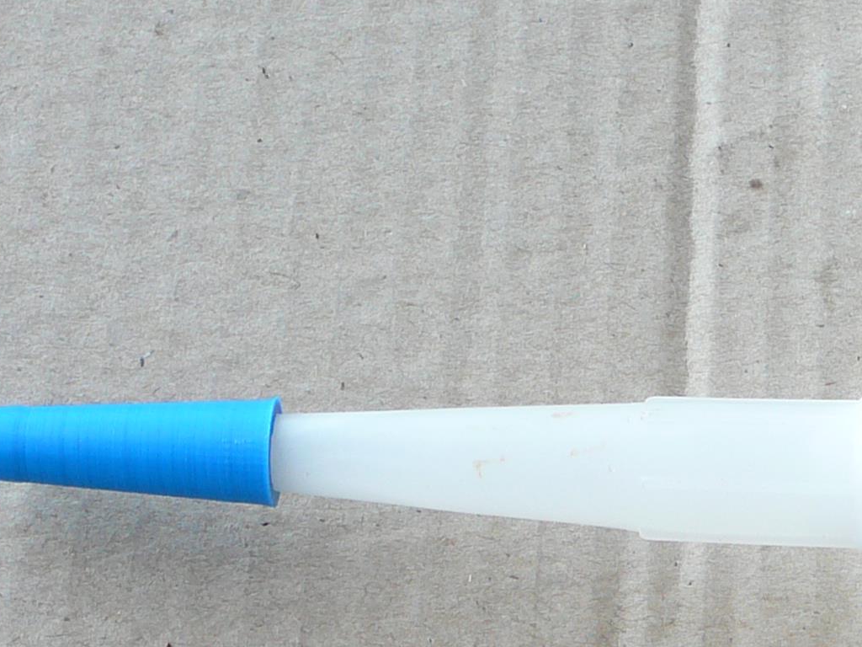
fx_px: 3237
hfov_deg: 15.0
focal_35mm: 130
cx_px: 782
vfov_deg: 11.4
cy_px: 539
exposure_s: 1/80
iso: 80
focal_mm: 7.8
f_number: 3.4
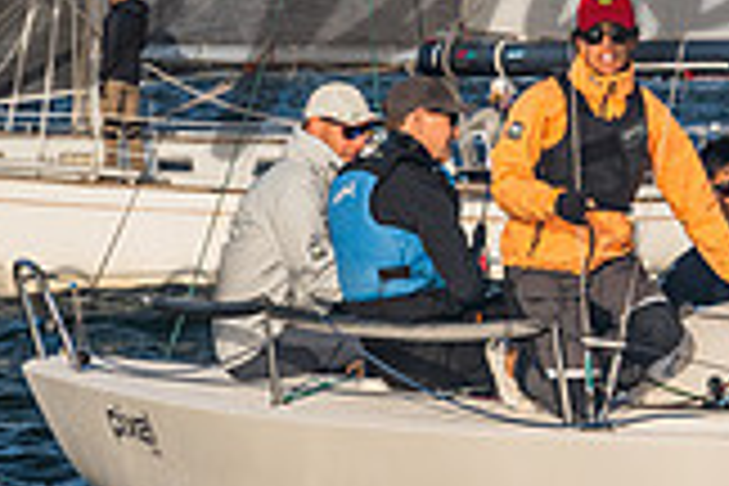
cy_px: -64
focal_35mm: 569
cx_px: 674
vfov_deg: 2.4
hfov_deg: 3.6
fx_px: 11521
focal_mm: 140
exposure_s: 1/640
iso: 400
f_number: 8
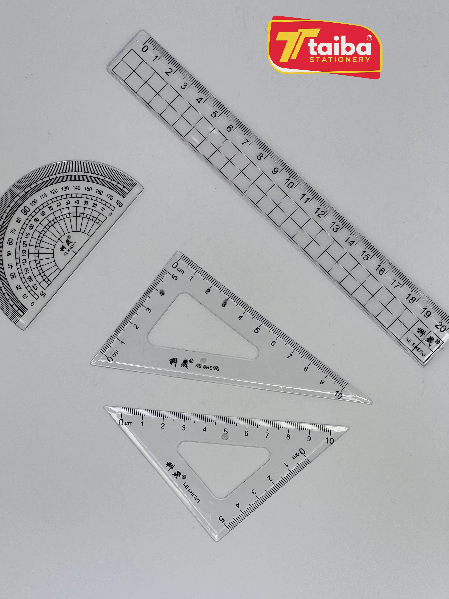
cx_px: 214
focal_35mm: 81
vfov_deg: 24.1
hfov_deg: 18.2
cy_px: 291
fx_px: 1401
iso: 50
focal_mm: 9
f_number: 2.8
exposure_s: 1/100
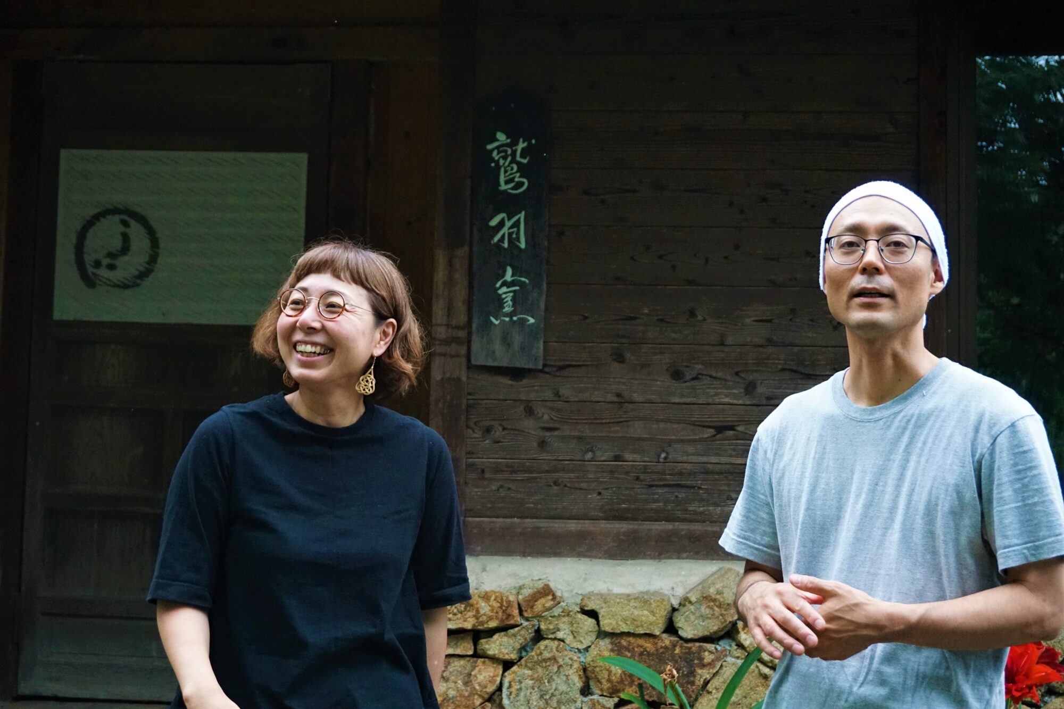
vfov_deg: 26.5
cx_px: 532
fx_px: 1507
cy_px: 354
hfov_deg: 38.9
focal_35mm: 51
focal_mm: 34
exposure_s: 1/800
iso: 3200
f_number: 5
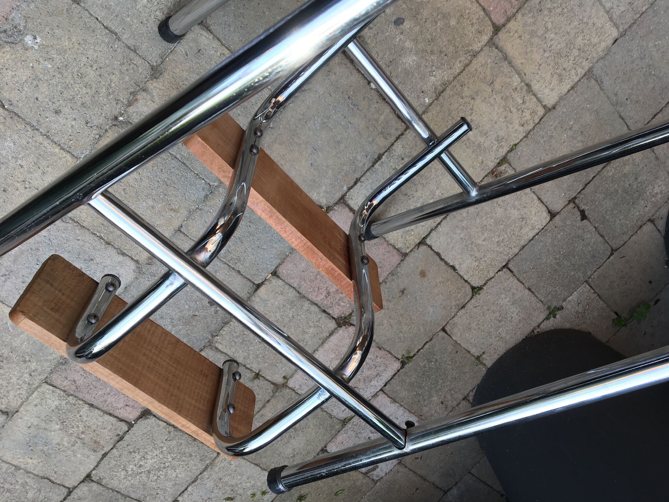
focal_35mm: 29
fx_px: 560
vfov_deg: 48.2
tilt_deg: -61.5
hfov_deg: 61.7
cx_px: 334
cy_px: 251
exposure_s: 1/100
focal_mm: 4.15
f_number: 2.2
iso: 25
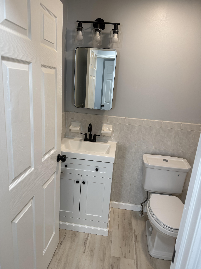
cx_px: 100
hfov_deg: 56.8
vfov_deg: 71.6
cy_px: 134
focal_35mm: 24
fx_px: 186
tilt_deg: -15.1
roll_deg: -4.6
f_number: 1.78
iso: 125
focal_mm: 6.76
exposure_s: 1/120
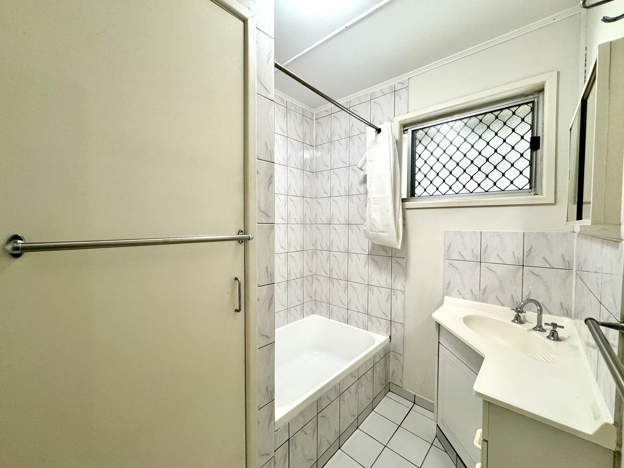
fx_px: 252
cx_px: 312
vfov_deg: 85.7
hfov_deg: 102.1
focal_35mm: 14
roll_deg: +0.4
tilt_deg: -1.7
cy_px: 234
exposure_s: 1/100
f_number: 2.2
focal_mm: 2.22
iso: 160
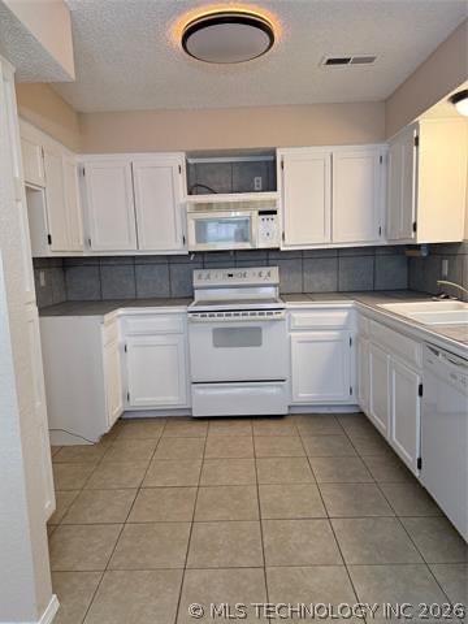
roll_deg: +1.8
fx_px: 433
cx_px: 234
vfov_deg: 71.6
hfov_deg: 56.8
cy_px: 312
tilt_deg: -7.8
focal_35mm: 24
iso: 160
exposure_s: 1/120
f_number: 1.78
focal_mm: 6.76
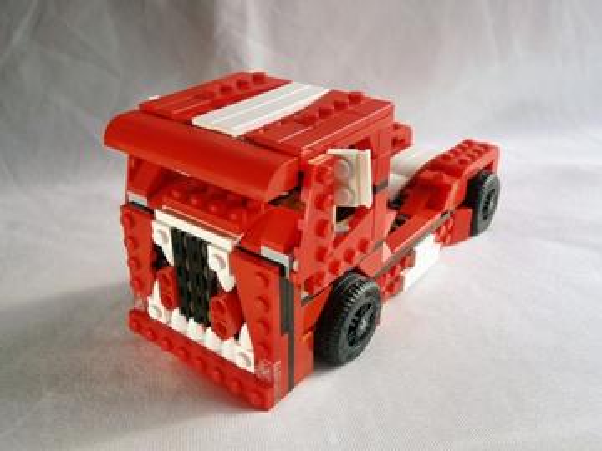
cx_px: 301
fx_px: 643
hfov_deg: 50.1
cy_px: 226
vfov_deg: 38.7
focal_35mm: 37
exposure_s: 1/200
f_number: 3.9
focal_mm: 6.61
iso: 80
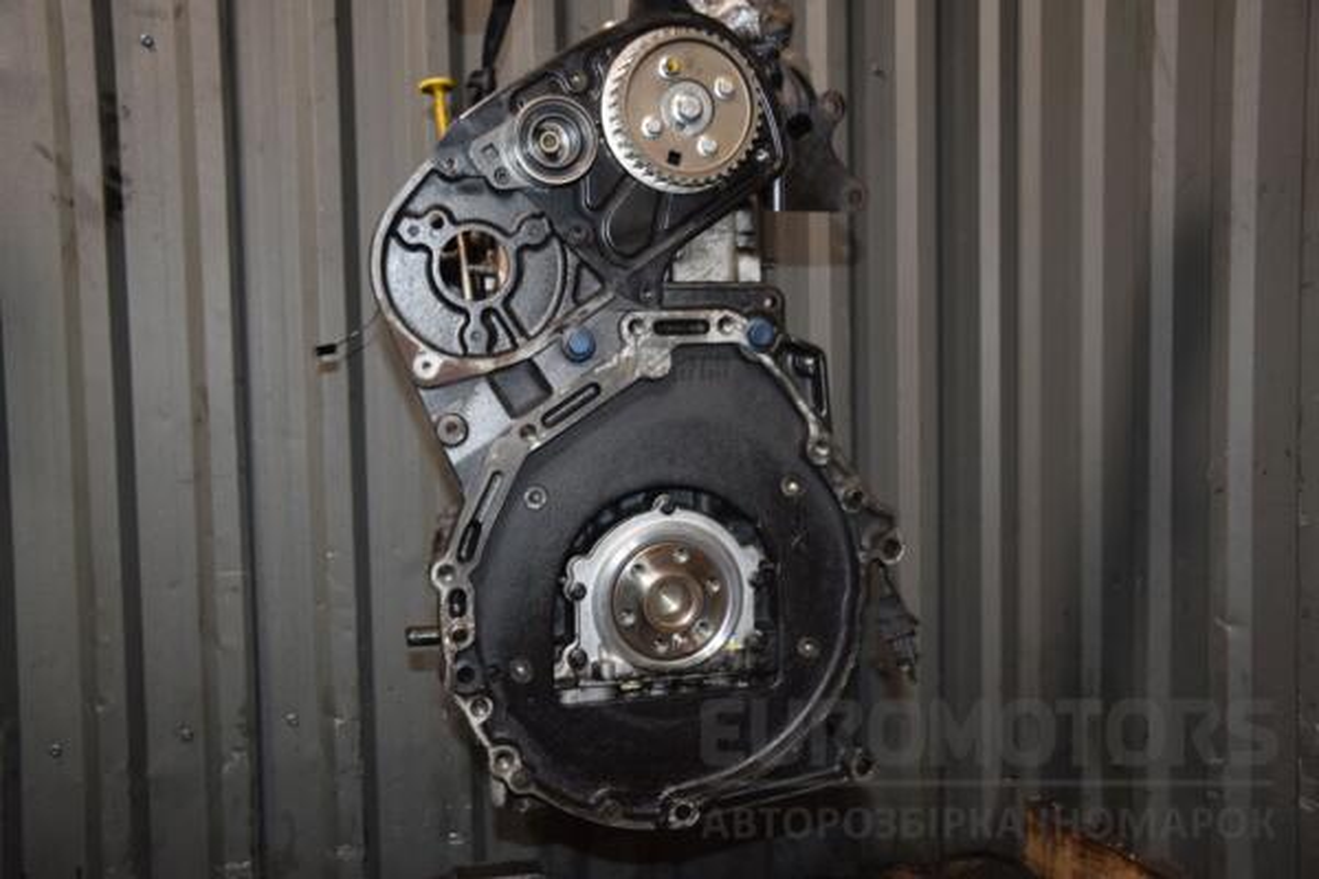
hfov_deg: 51.3
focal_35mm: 38
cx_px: 660
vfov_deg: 35.5
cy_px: 440
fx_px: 1374
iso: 800
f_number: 5
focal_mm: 25
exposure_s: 1/60
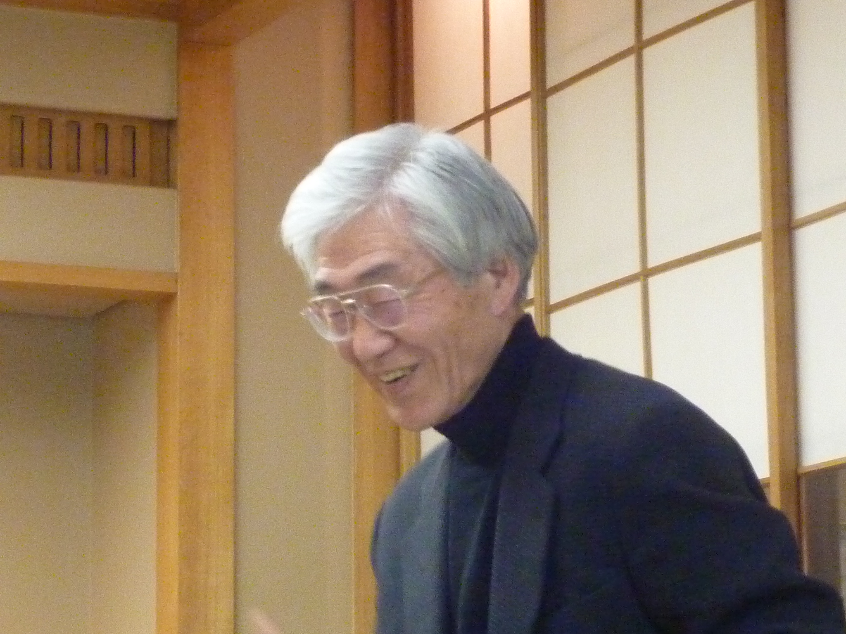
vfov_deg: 10.6
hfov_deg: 14.1
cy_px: 317
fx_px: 3422
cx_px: 423
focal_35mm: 140
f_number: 4.2
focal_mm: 12.8
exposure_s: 1/15
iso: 800
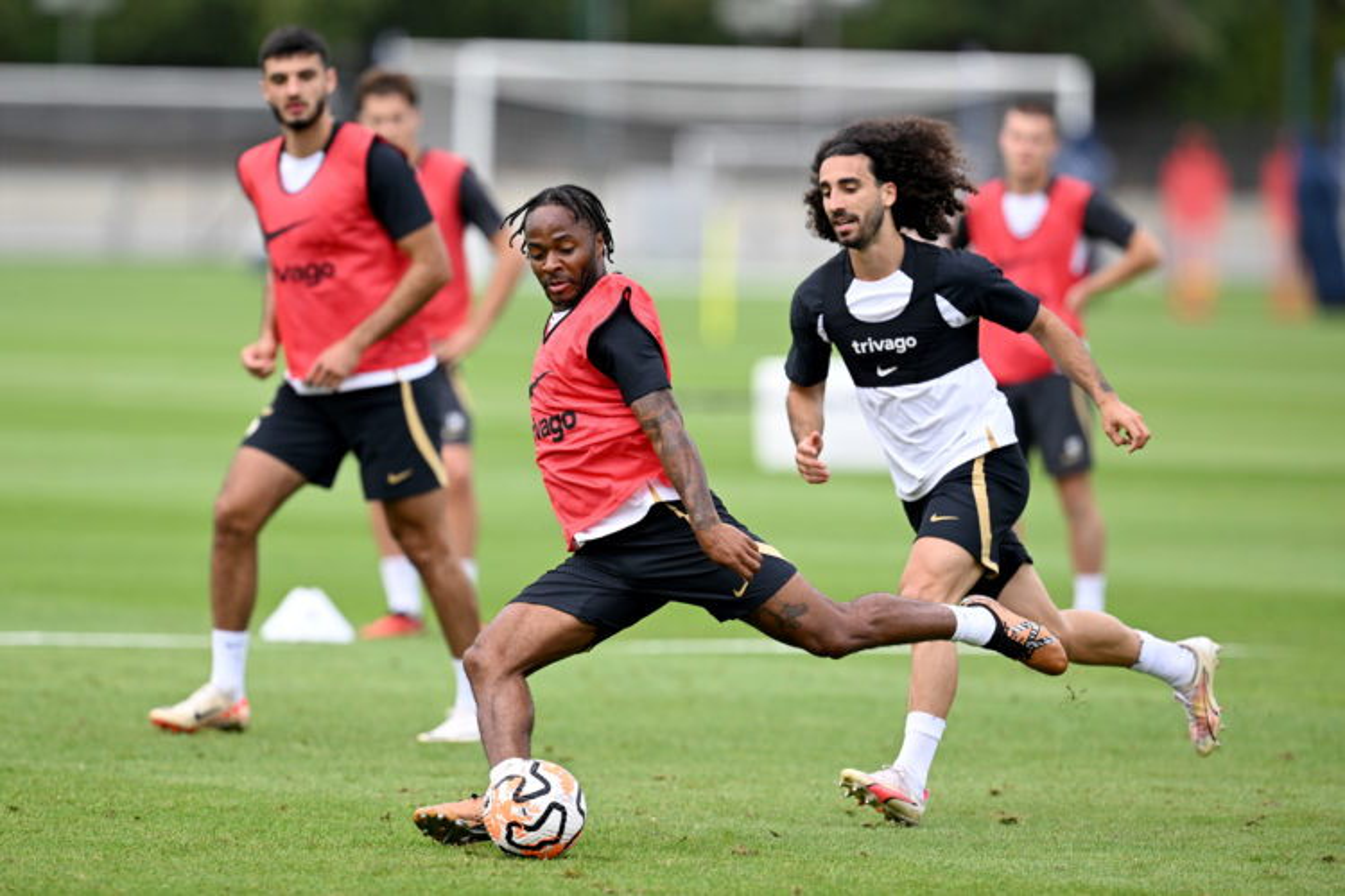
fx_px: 14943
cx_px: 672
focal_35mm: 400
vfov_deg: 3.4
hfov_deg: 5.2
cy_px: 448
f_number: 3.5
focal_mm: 400
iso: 400
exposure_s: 1/2000
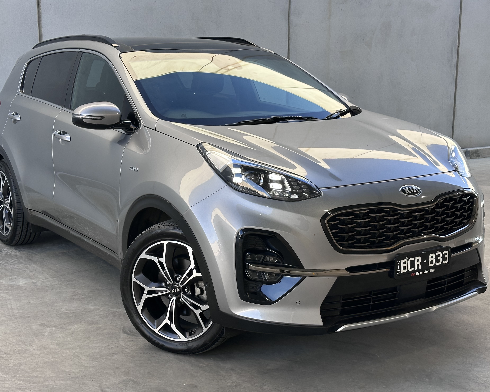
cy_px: 198
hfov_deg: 36.7
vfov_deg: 29.7
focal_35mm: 51
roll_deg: +0.4
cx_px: 237
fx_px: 740
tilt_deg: -9.9
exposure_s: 1/380
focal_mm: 6.86
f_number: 1.78
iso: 64
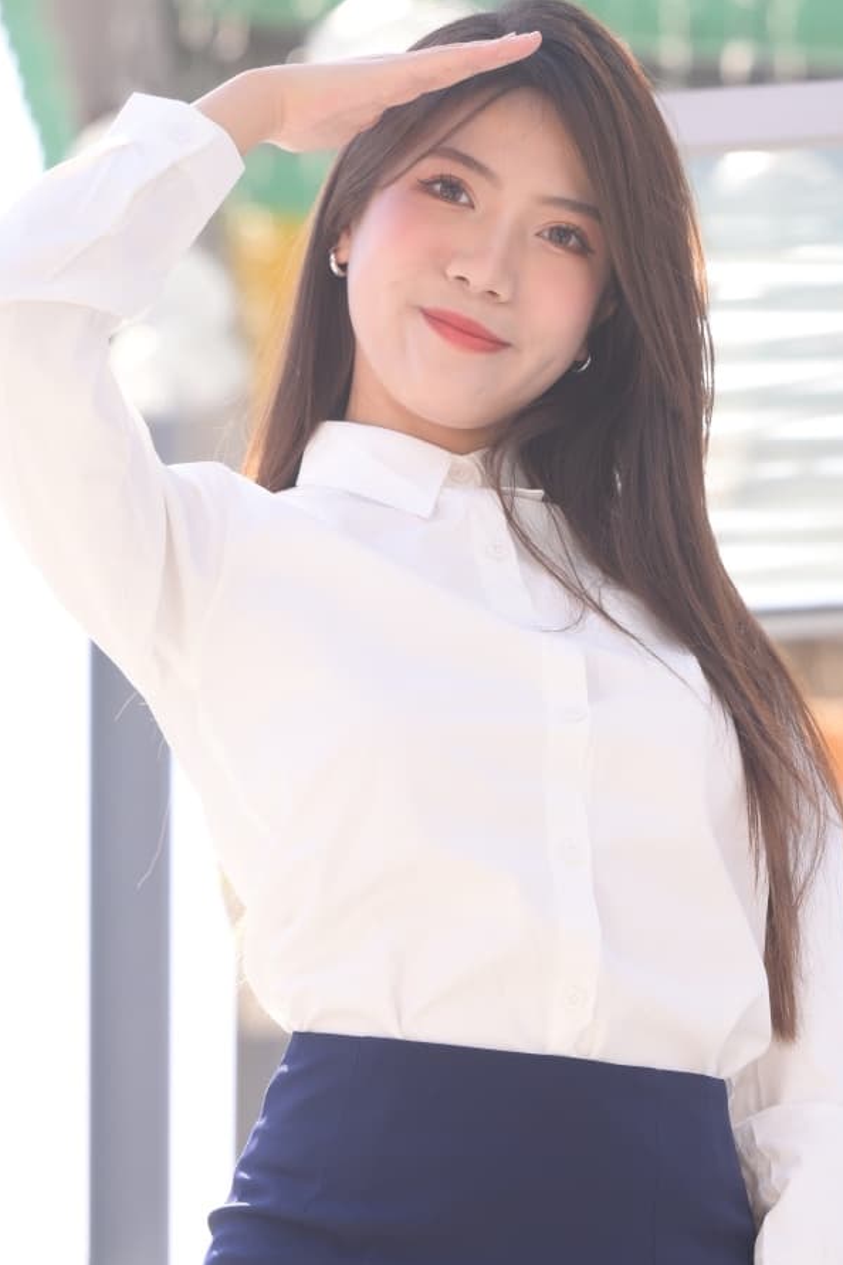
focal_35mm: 208
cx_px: 531
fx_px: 7305
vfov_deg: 9.9
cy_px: 889
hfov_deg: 6.6
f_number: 4
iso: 200
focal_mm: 103
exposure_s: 1/320
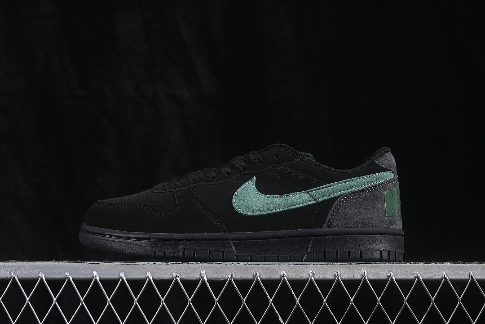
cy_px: 162
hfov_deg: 27.0
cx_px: 242
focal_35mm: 75
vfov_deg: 18.2
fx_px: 1010
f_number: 6.3
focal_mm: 50
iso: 160
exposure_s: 1/60
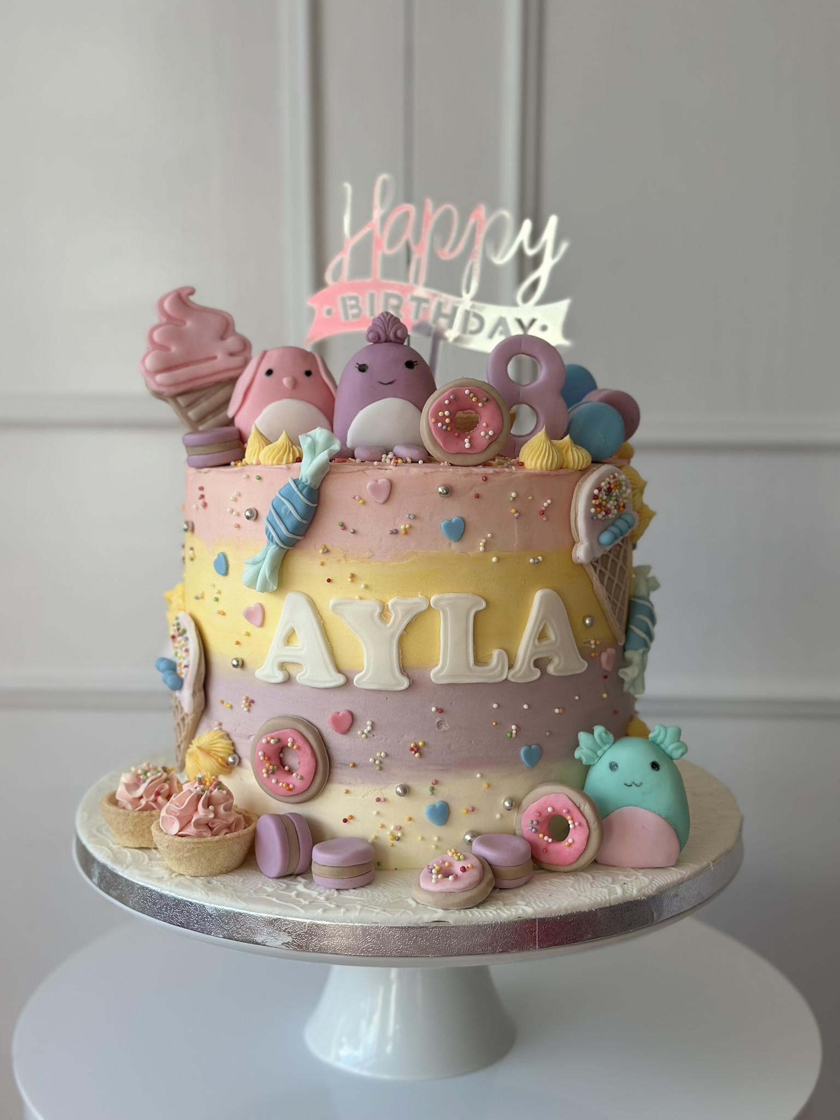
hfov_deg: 30.3
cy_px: 560
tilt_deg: -8.3
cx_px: 420
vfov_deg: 39.7
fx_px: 1553
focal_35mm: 48
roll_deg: +0.1
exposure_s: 1/417
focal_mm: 6.86
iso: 80
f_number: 1.78
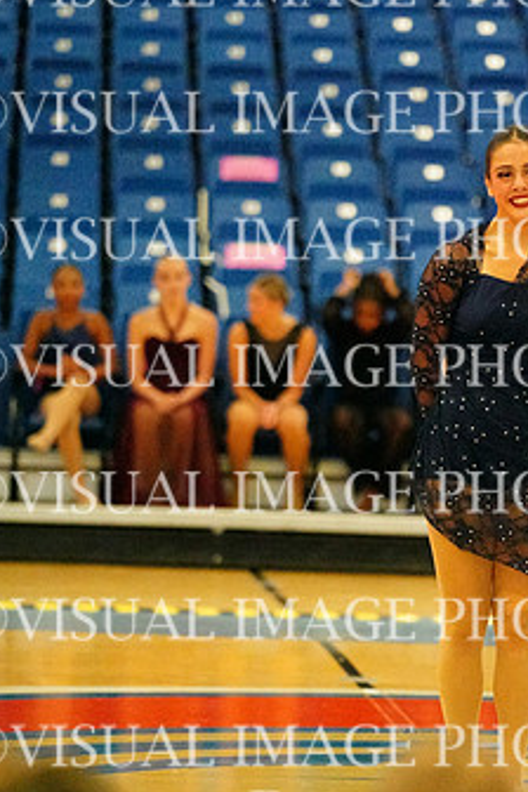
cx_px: 418
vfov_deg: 8.0
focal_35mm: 259
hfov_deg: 5.3
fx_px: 5698
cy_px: 429
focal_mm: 150
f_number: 2.8
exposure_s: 1/1600
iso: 25600
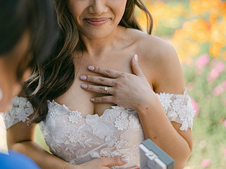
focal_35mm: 83
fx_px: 542
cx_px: 75
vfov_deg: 17.8
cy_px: 70
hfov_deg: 23.5
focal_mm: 50
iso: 100
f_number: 2
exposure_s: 1/1000
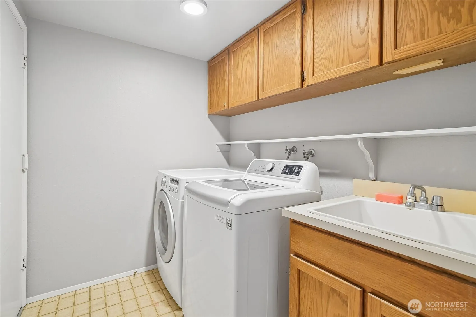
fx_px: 212
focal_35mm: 16
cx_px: 238
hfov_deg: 96.7
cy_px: 158
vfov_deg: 73.7
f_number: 8
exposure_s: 1/25
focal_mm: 16
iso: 1600
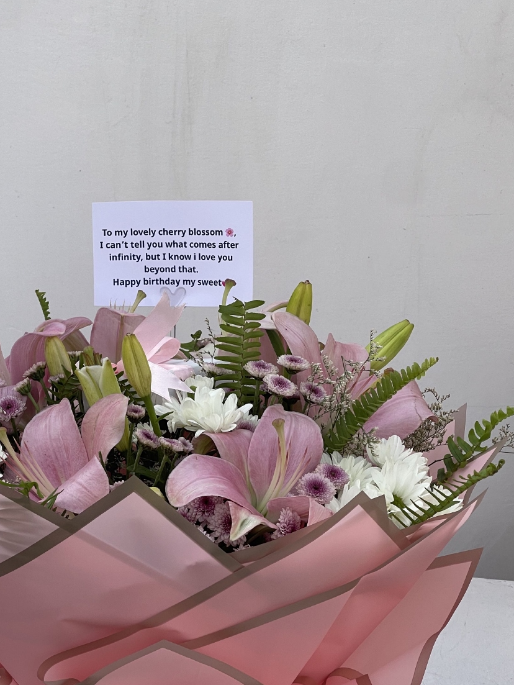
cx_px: 174
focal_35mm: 87
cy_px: 448
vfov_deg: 22.4
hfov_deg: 16.9
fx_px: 1721
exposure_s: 1/758
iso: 20
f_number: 2.2
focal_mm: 7.5
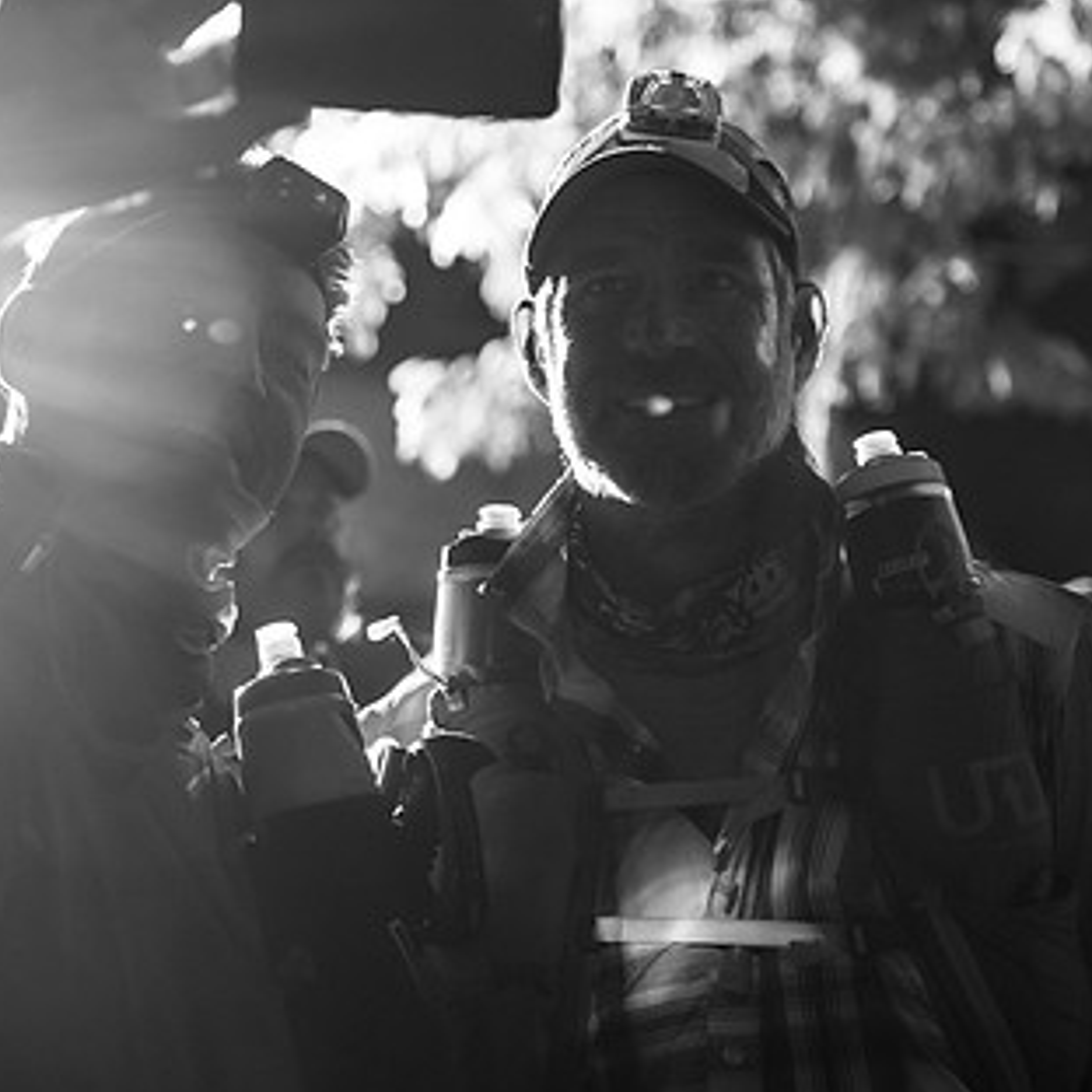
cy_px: 368
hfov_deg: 17.5
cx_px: 395
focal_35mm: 99
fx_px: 3533
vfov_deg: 17.5
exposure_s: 1/20
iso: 500
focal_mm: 53.5
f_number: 3.2
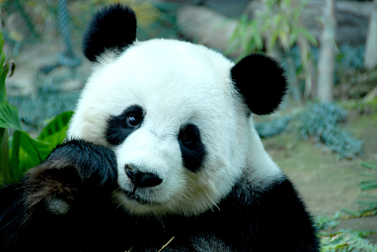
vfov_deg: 4.6
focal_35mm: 300
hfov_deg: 6.9
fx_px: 3145
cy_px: 126
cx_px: 188
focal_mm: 200
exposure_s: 1/50
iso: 400
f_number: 5.6
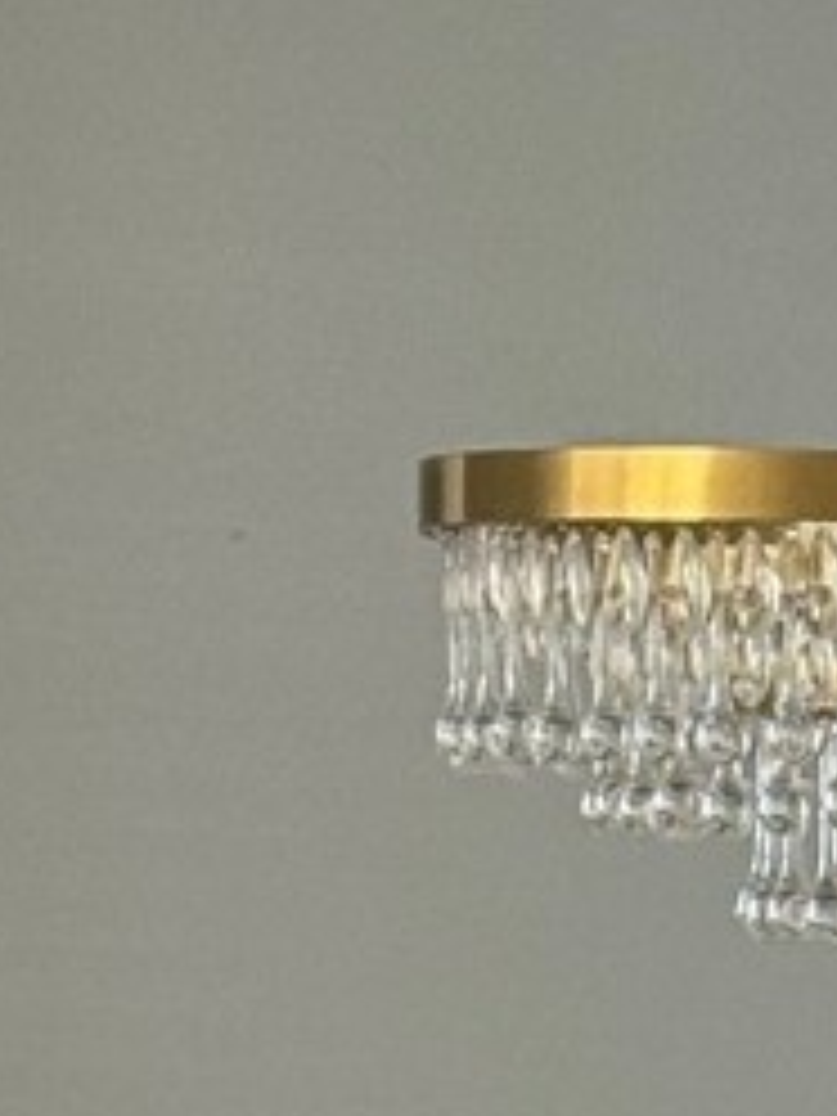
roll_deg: -2.1
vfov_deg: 6.4
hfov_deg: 4.8
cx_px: 2344
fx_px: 9575
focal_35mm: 297
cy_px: 2516
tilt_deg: -8.2
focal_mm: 6.76
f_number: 1.78
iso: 160
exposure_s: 1/105
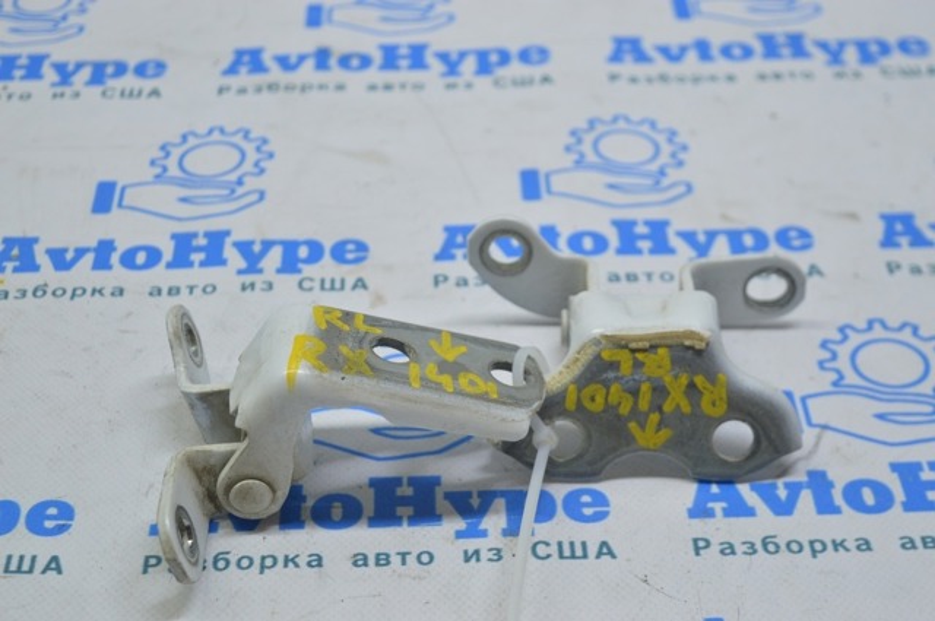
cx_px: 468
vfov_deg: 19.7
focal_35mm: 69
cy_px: 310
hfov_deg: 29.3
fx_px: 1790
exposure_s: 1/40
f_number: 5
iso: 400
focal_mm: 46
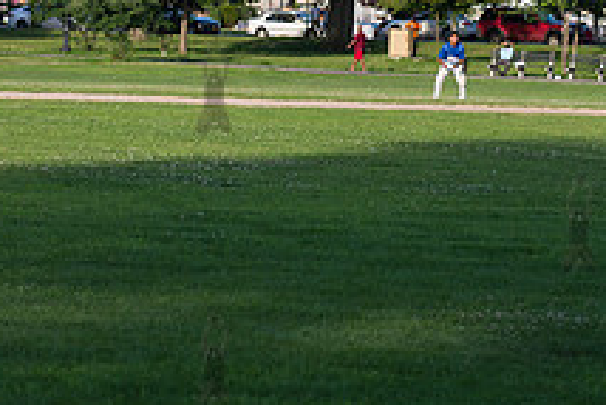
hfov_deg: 12.2
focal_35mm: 168
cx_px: 212
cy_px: 84
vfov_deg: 8.2
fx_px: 2830
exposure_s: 1/1600
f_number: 2.8
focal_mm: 62
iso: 200
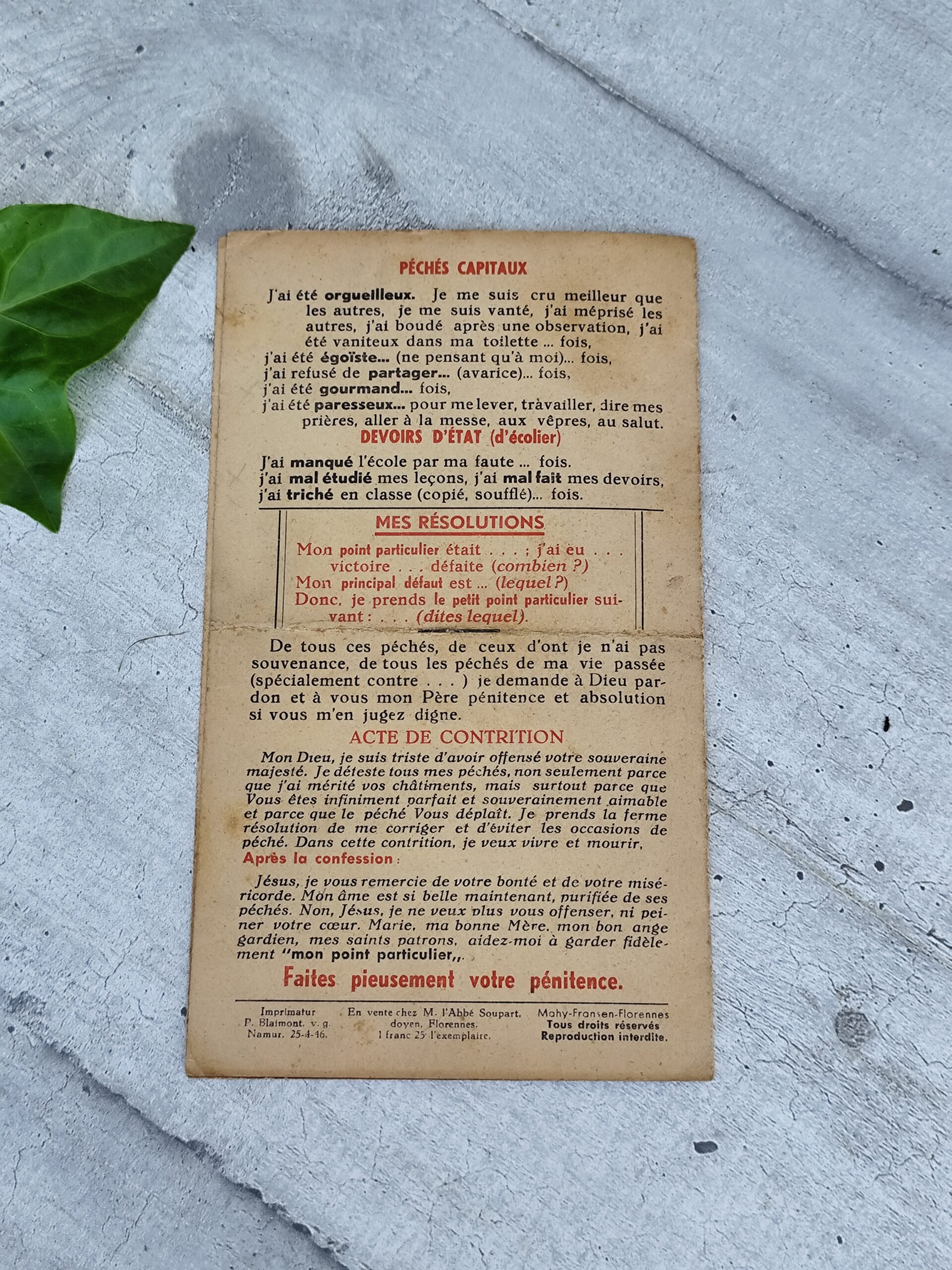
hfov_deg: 31.5
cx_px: 476
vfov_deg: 41.2
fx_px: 1687
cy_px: 635
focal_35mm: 46
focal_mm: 6.19
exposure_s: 1/117
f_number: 1.65
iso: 50
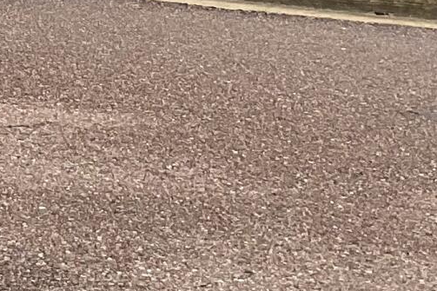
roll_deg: -2.3
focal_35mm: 180
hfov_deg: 11.1
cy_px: -185
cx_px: -149
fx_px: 2184
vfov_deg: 7.5
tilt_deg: -3.3
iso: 16
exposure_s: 1/2538
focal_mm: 3
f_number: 1.8
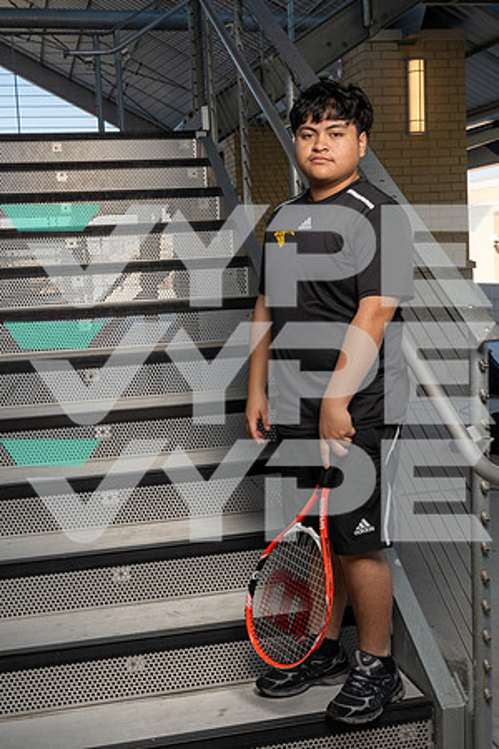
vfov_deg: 42.7
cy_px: 374
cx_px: 250
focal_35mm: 46
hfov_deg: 29.2
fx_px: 956
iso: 250
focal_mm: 46
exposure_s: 1/250
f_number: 8
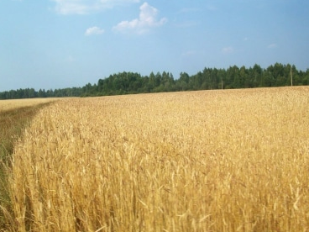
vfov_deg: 38.7
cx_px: 156
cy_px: 120
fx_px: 330
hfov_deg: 50.1
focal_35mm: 37
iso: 80
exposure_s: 1/310
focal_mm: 5.7
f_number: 5.5
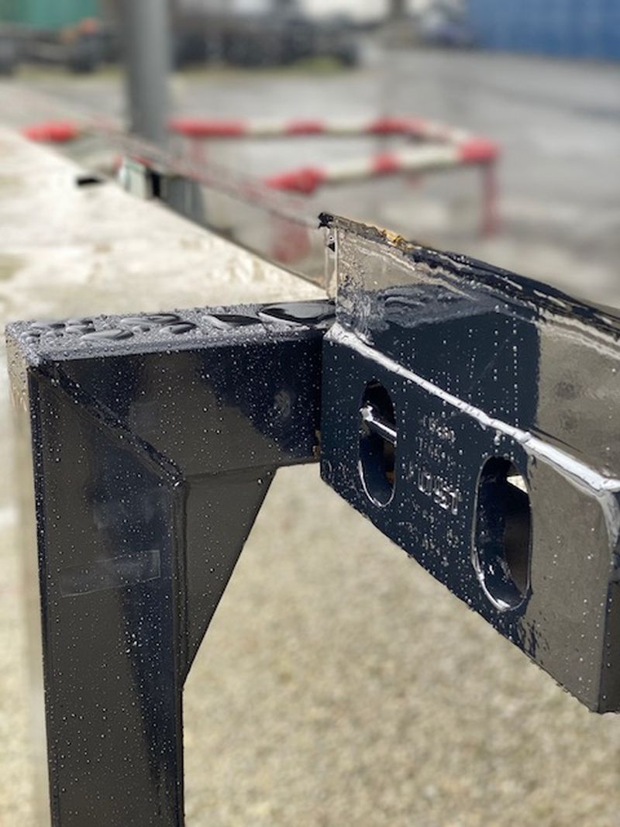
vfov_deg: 36.8
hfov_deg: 28.0
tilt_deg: -16.1
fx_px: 1242
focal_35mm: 52
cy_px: 414
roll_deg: +0.0
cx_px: 310
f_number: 2
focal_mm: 6
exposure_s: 1/122
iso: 100
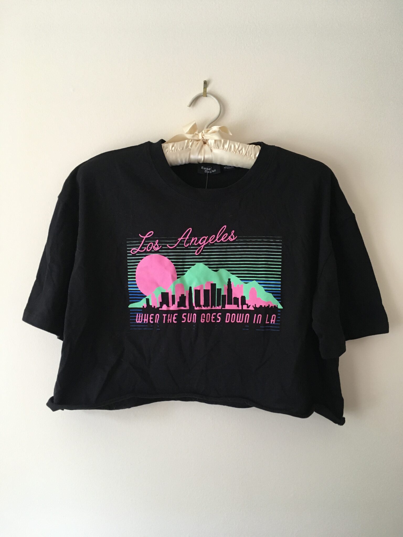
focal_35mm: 29
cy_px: 268
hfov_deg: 48.2
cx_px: 202
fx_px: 450
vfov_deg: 61.7
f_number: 2.2
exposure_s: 1/30
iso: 125
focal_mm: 4.15
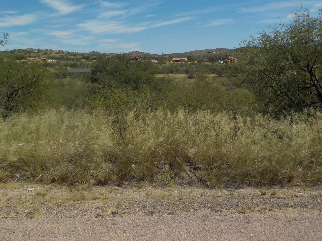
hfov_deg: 48.9
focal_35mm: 38
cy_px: 111
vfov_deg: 37.7
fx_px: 353
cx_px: 179
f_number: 3.3
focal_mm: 4.1
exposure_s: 1/1600
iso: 125
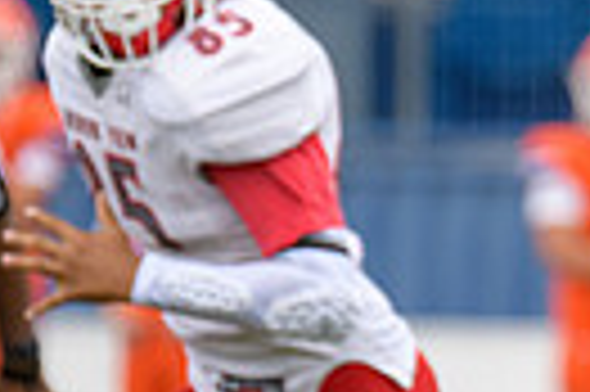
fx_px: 19609
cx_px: 991
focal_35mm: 1198
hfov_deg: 1.7
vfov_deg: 1.1
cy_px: 300
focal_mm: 270
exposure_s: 1/800
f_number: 3.5
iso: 1100
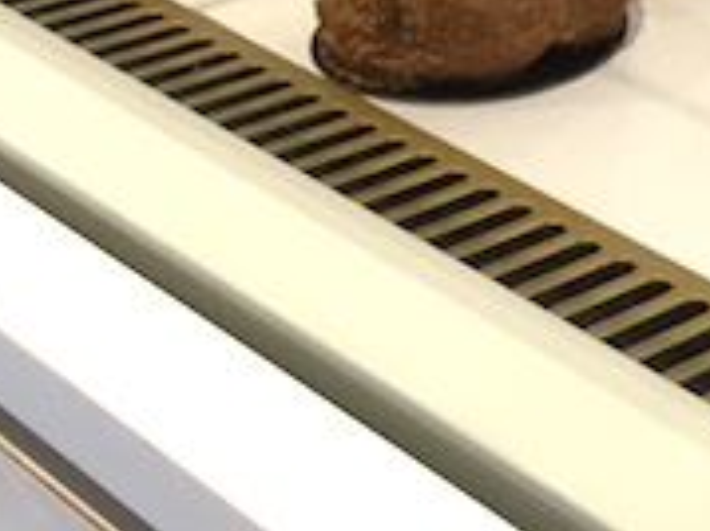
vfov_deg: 11.8
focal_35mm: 123
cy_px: -61
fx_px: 2521
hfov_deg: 15.3
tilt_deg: -22.9
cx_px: 934
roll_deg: +1.3
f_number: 2.4
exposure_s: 1/33
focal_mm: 3.3
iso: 80
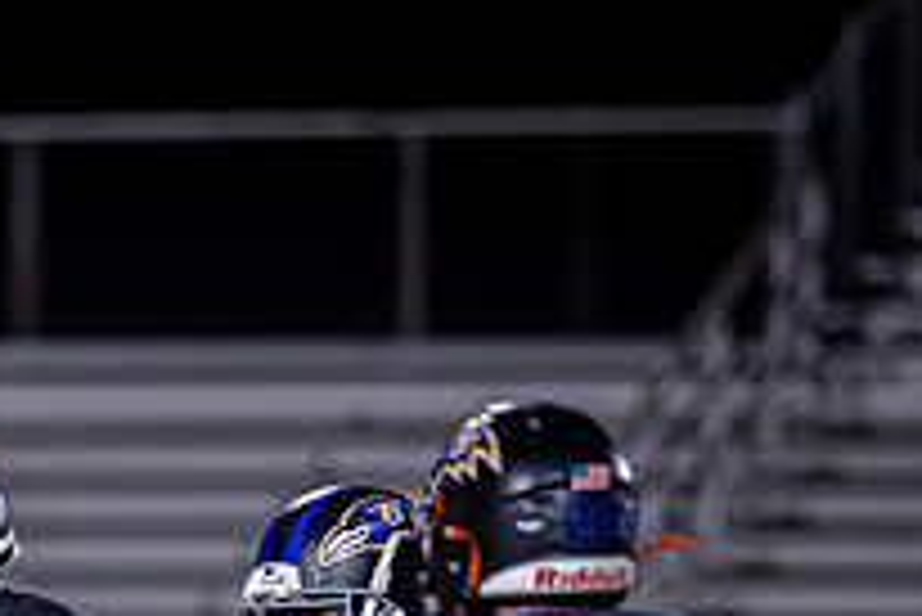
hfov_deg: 3.0
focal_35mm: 692
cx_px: -256
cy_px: 912
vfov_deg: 2.0
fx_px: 17735
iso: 1600
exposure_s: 1/1250
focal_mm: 135
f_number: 1.8
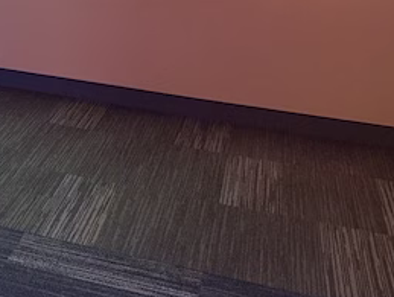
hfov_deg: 23.7
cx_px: -93
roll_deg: -2.0
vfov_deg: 18.8
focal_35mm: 74
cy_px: -61
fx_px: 843
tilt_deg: -6.8
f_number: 1.78
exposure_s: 1/49
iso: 250
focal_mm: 6.76
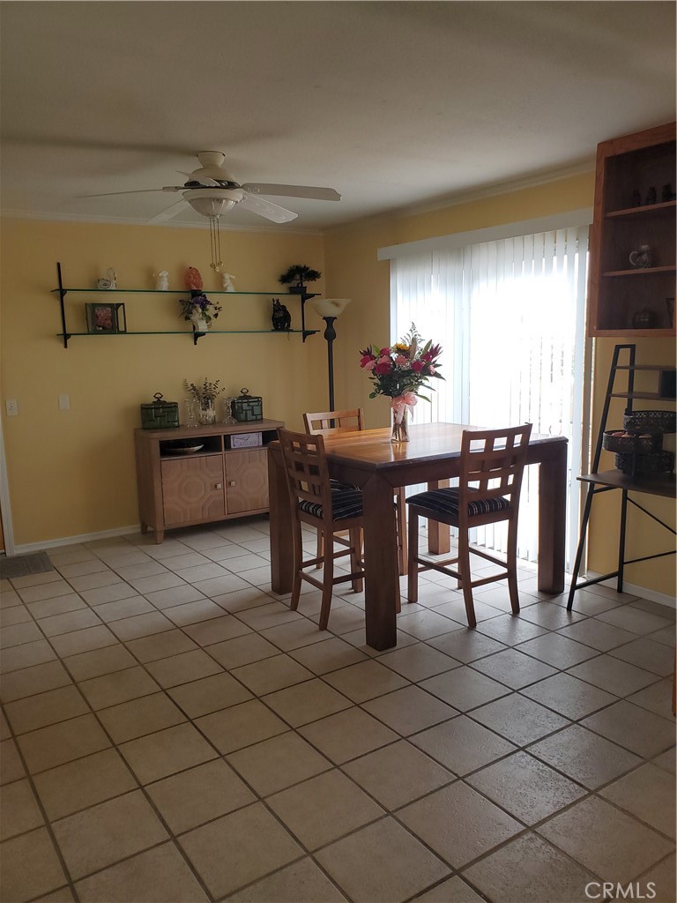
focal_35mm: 26
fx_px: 678
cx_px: 338
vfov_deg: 67.3
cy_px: 452
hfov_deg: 53.1
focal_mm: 4.3
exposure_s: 1/60
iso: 64
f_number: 2.4
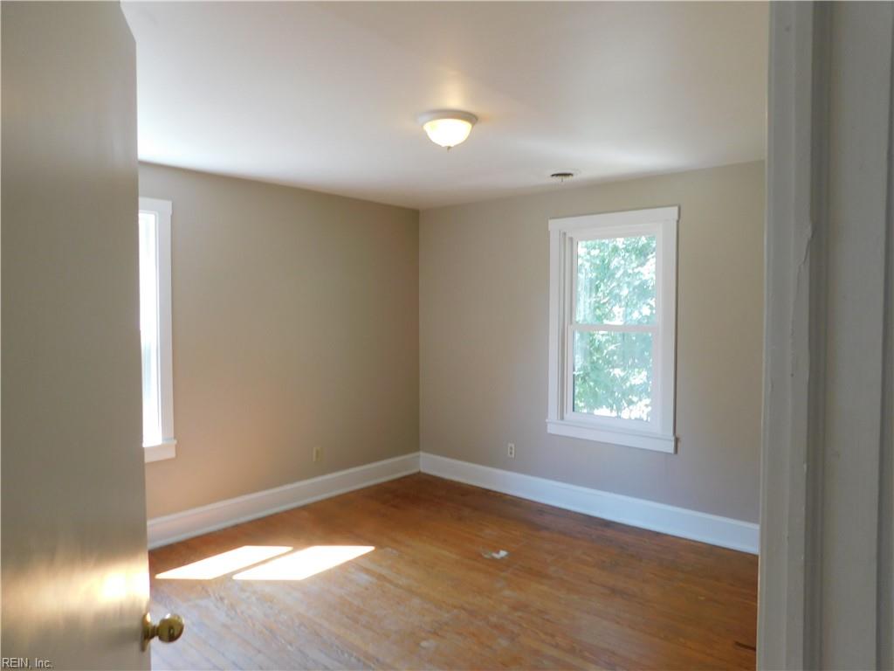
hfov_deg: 73.9
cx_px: 447
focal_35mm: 23
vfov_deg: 58.9
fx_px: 594
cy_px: 336
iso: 125
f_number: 3
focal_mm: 4
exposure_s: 1/30
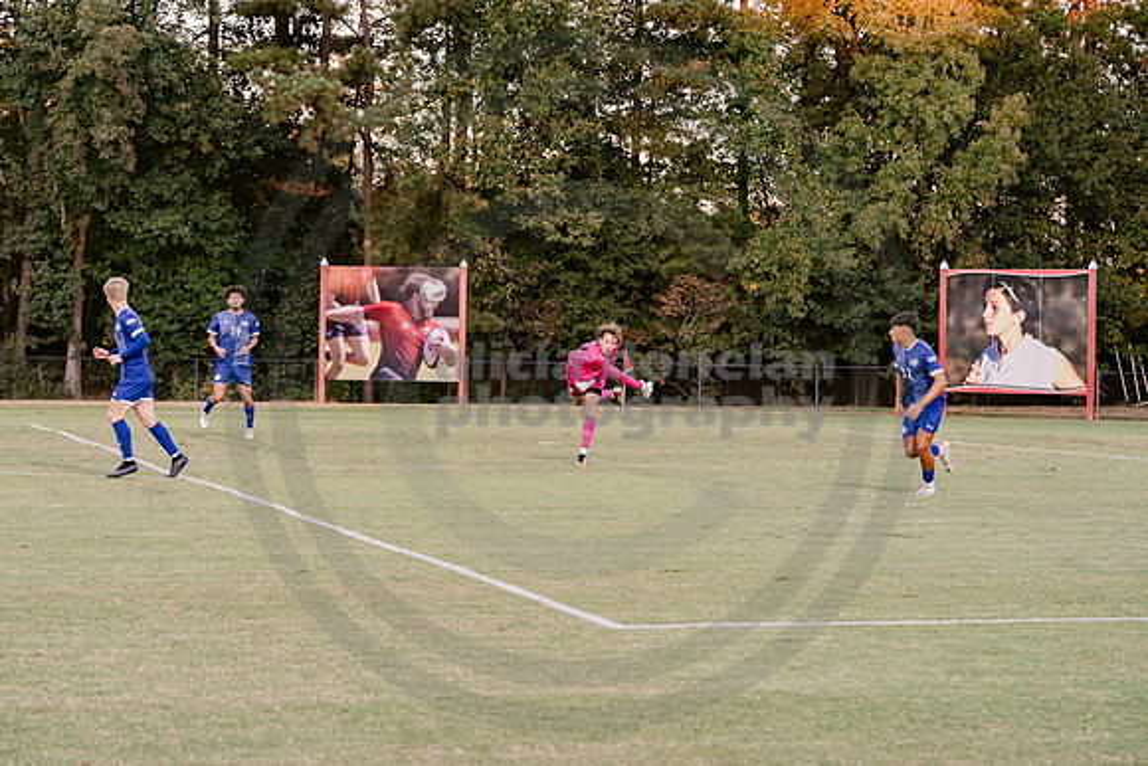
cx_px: 574
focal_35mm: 90
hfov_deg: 22.6
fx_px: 2871
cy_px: 383
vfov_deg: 15.2
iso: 640
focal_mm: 90
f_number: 4
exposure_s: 1/200
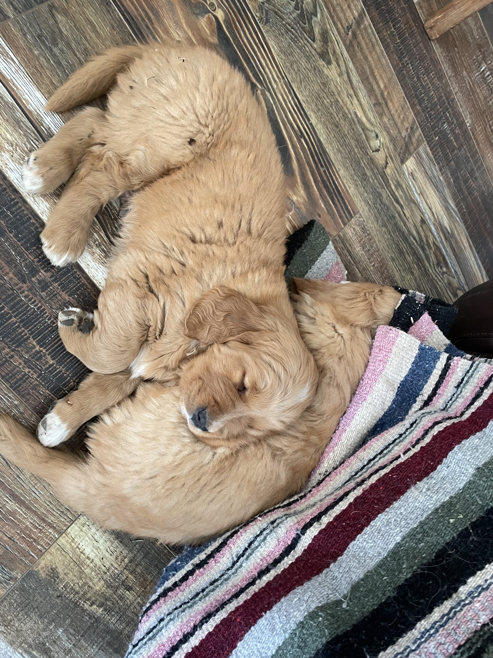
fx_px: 494
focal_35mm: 26
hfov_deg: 53.1
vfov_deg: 67.3
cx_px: 246
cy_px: 329
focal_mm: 4.2
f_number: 1.6
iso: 400
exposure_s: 1/60
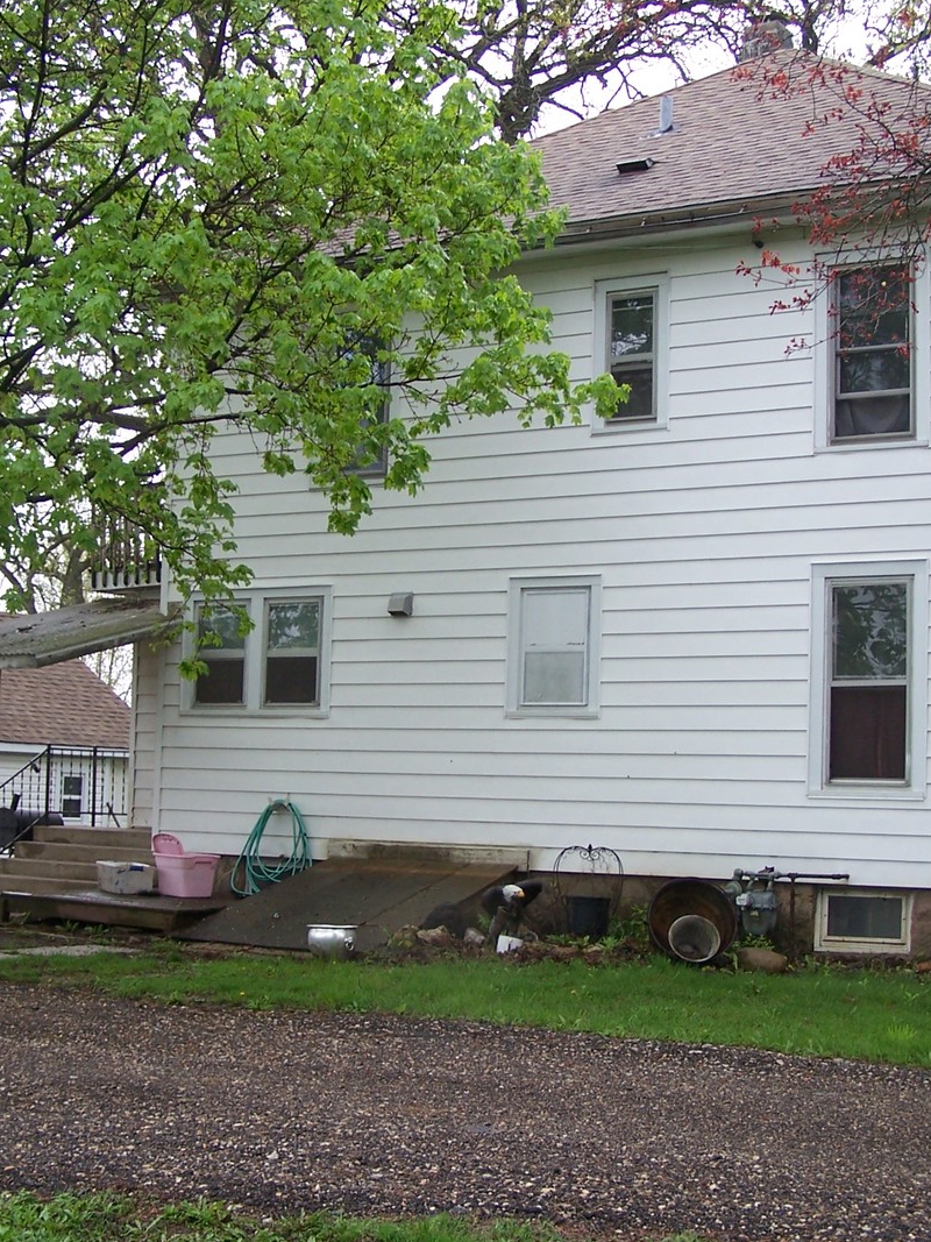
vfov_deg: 35.5
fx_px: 1937
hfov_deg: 27.0
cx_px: 471
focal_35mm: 54
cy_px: 619
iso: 80
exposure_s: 1/100
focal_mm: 6.7
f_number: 2.8
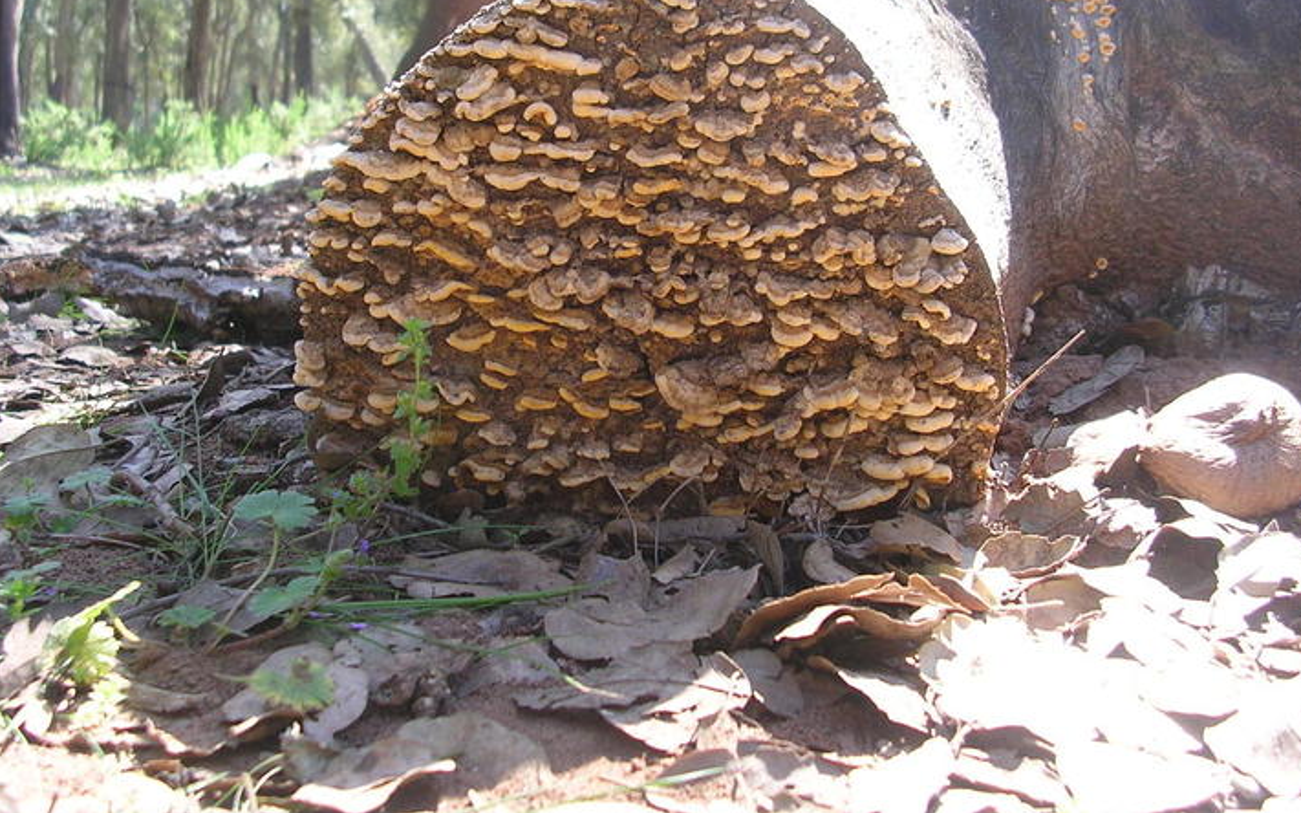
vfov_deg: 29.7
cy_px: 310
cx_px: 618
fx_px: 1524
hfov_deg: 46.2
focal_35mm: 43
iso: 50
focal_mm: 5.8
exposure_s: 1/120
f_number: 2.8
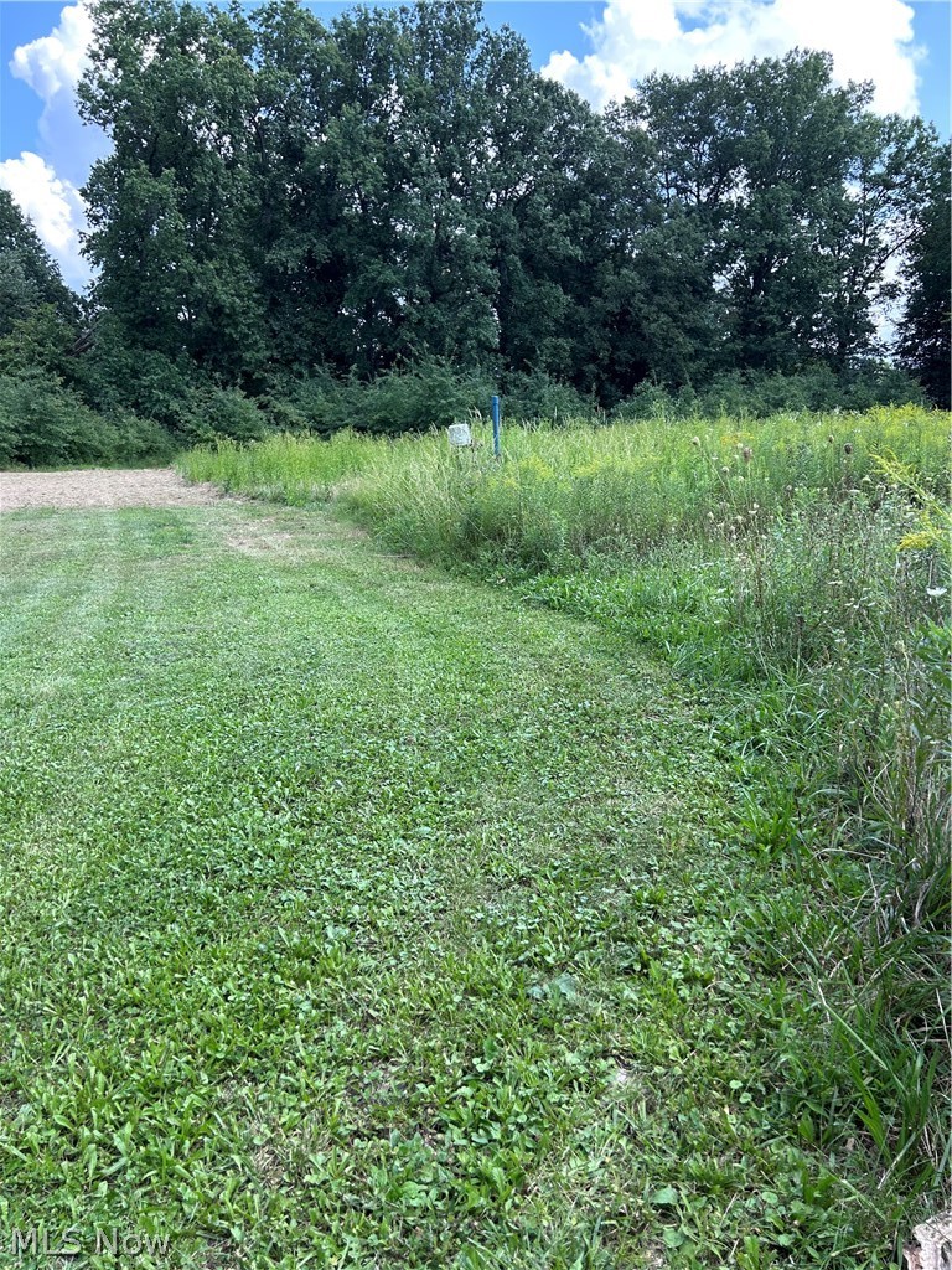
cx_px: 476
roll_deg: +1.3
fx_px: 953
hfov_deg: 53.1
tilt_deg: -12.0
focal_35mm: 26
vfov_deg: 67.3
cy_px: 635
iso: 50
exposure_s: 1/674
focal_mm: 5.7
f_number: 1.5
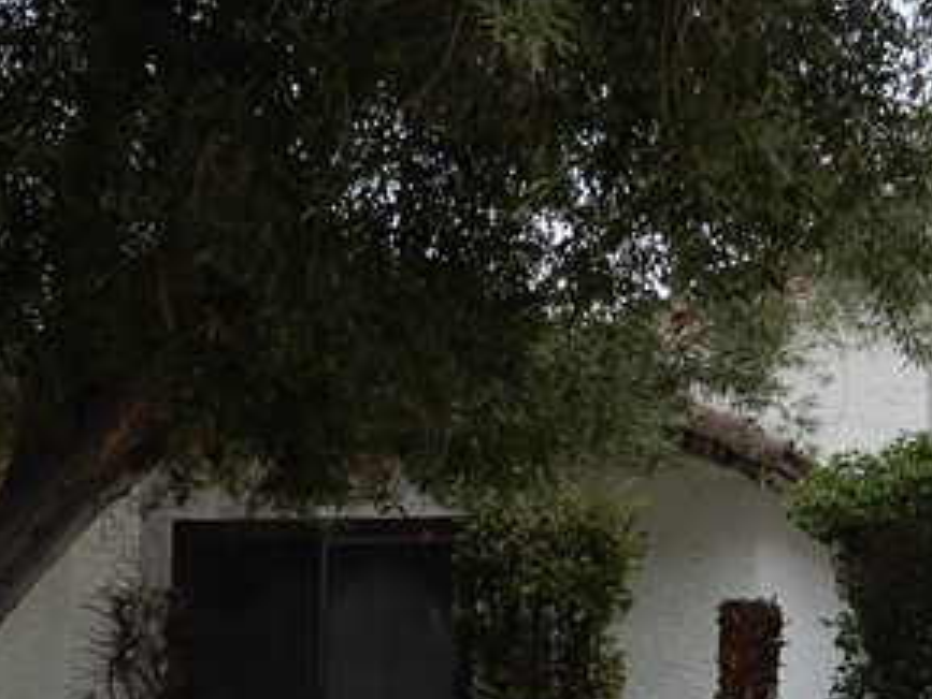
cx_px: 813
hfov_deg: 22.5
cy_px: 609
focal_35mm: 85
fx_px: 2289
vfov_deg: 17.2
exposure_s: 1/320
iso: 80
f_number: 3.4
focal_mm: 4.3
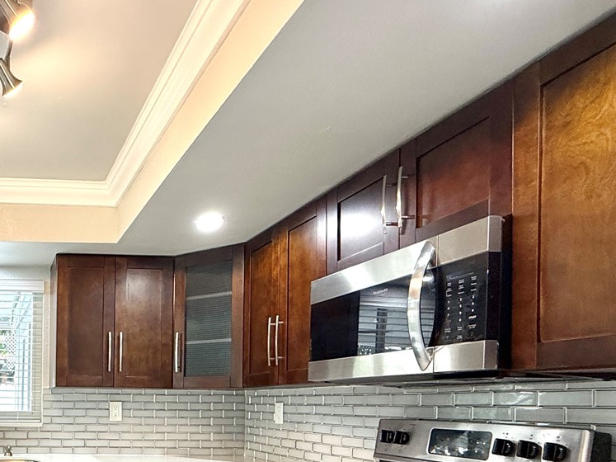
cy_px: 407
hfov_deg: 50.2
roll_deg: +0.3
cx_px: 19
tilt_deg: -0.9
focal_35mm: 30
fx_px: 534
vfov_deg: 43.2
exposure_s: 1/120
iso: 250
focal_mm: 2.22
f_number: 2.2
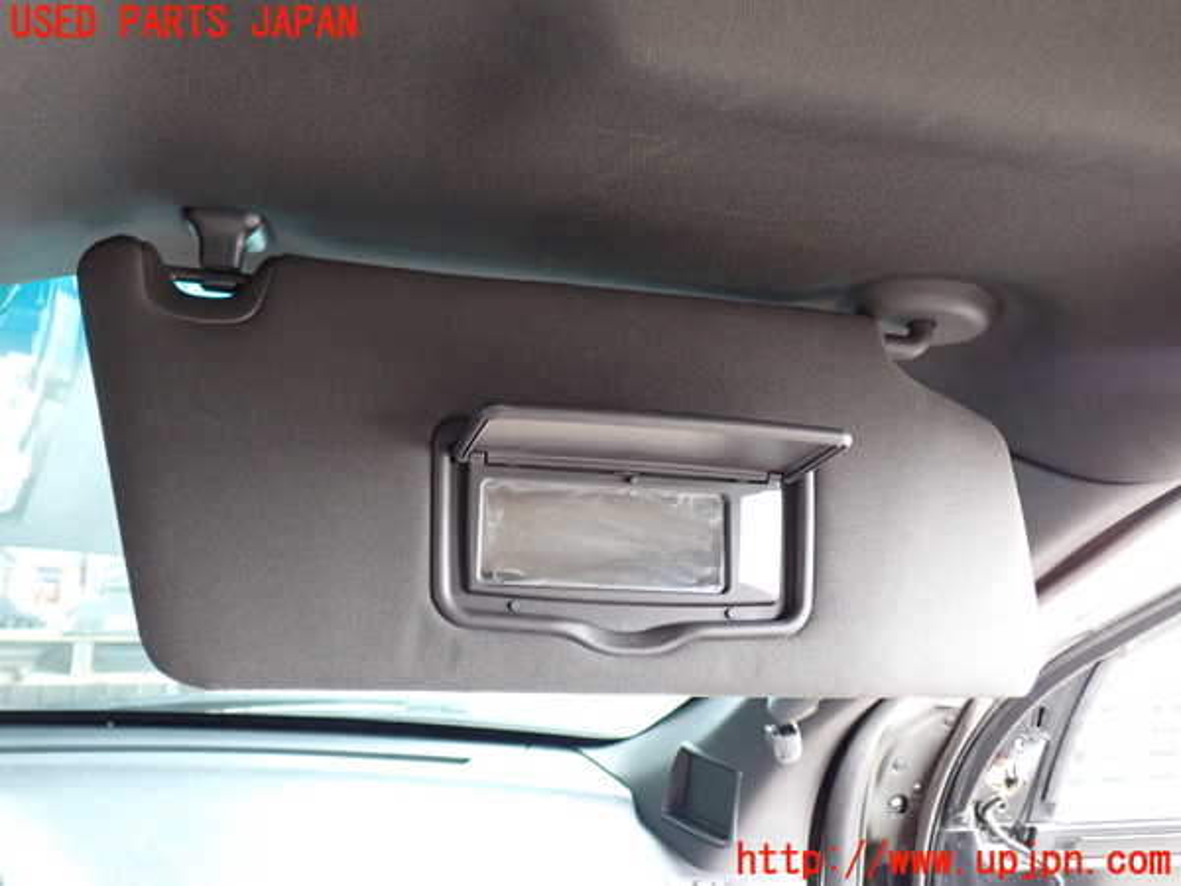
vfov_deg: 46.8
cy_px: 443
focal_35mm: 30
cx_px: 590
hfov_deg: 60.0
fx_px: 1024
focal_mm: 5.4
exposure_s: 1/30
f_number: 2.3
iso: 800
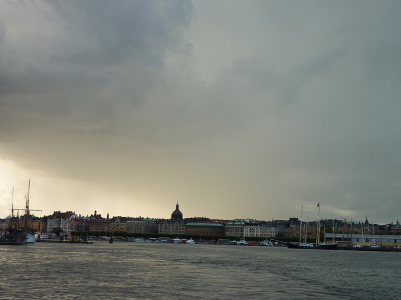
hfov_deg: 32.7
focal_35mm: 59
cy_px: 150
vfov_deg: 24.8
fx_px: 683
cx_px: 200
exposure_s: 1/200
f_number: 3.9
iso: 80
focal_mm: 9.7
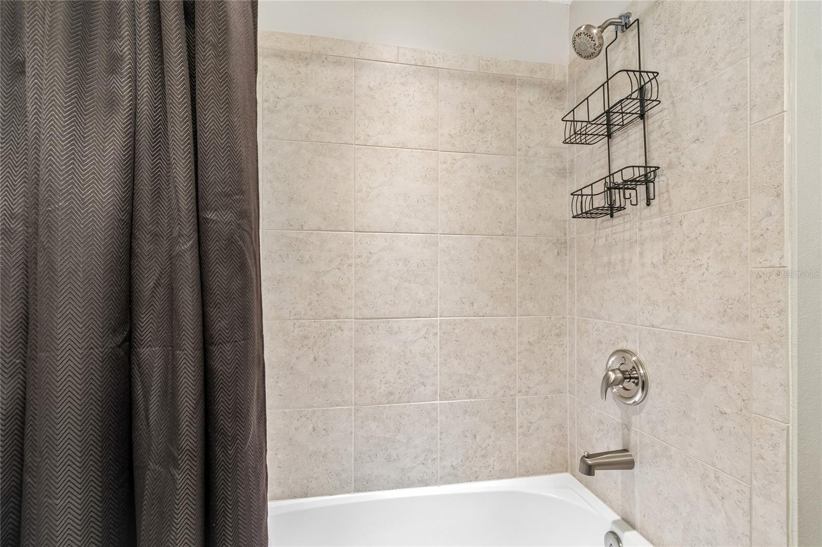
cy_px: 274
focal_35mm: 15
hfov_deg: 100.4
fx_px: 342
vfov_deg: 77.3
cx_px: 411
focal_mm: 10
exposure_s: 1/1.25
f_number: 7.1
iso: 100
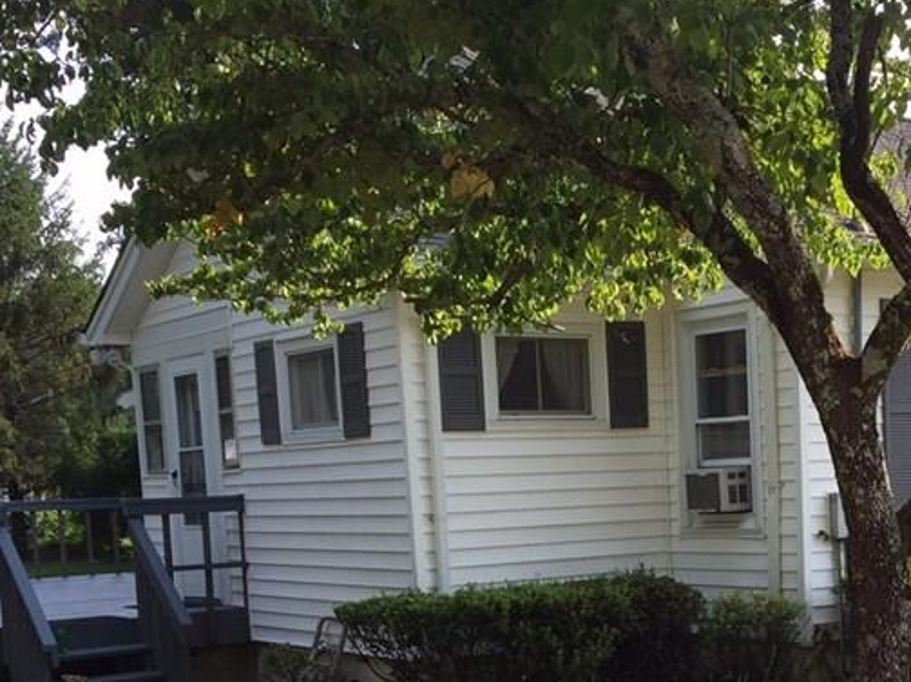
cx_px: 753
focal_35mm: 59
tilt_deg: -4.2
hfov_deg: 31.7
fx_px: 1552
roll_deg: +2.0
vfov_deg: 24.0
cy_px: 628
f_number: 2.2
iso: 32
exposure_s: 1/347
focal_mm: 4.15
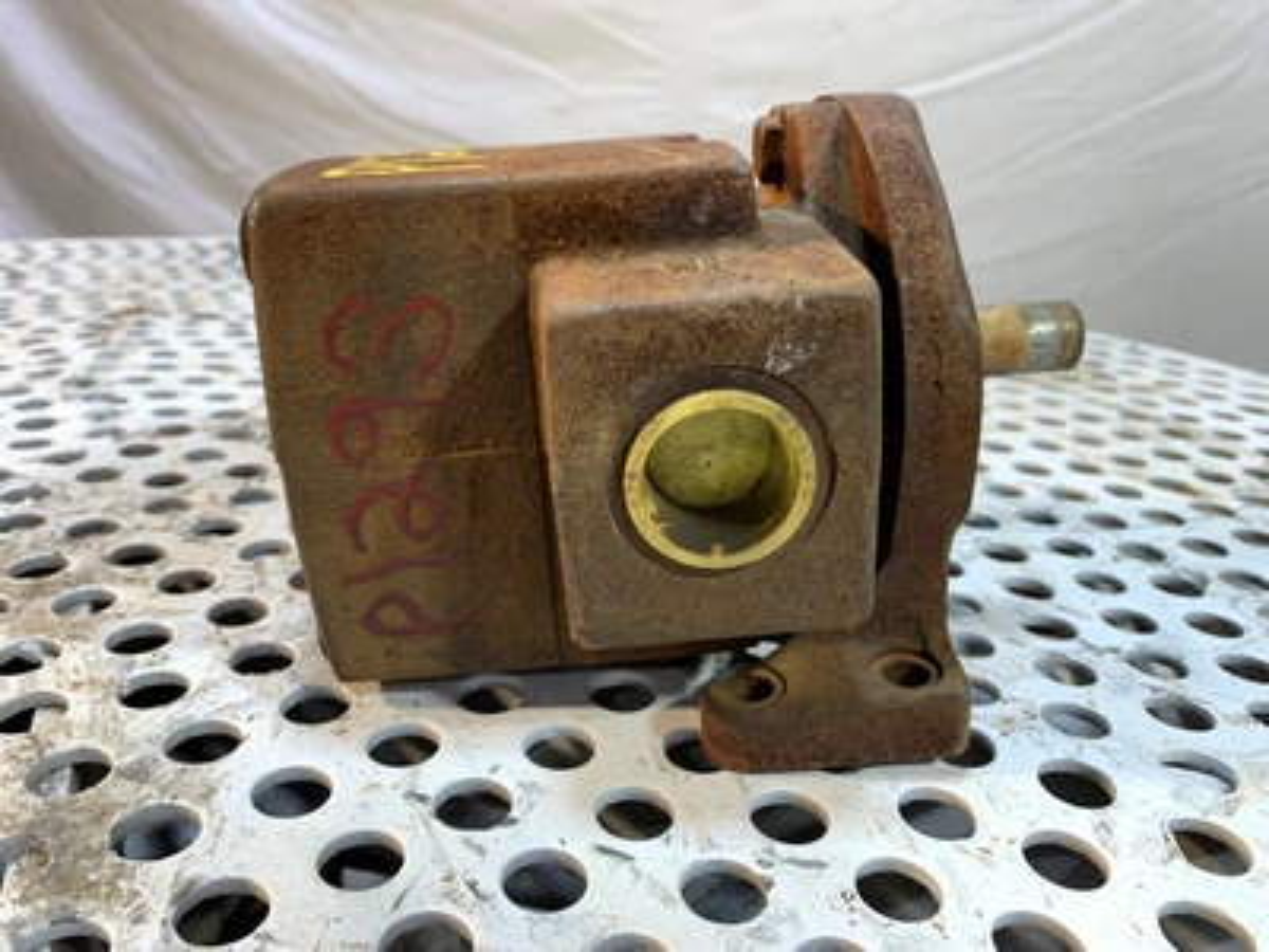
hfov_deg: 67.3
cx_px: 634
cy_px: 476
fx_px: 953
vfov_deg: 53.1
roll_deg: -2.4
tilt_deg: -20.0
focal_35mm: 26
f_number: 1.8
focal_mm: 4.25
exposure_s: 1/60
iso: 100
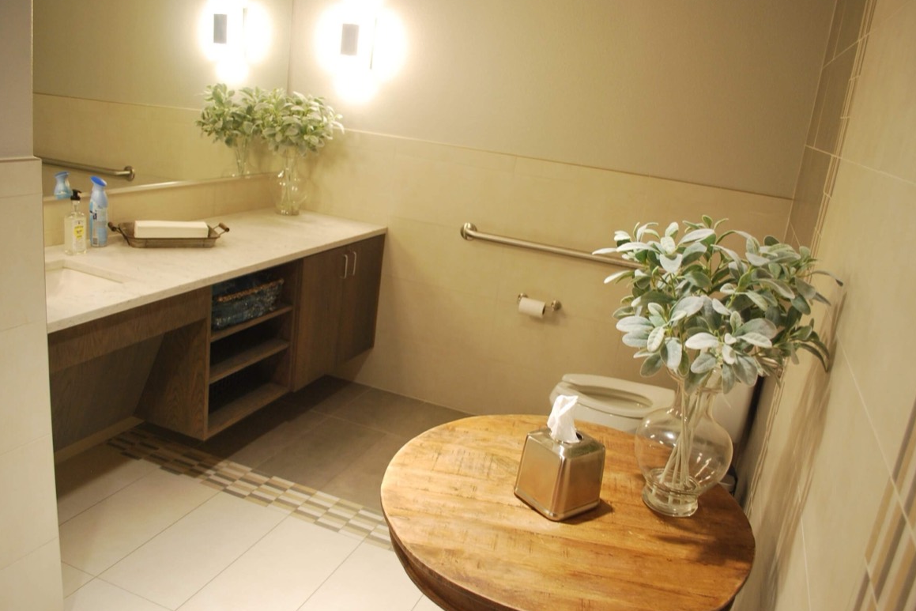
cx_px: 469
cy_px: 306
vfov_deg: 46.4
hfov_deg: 65.5
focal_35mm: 28
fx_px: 712
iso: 450
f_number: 3.5
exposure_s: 1/30
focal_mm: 18
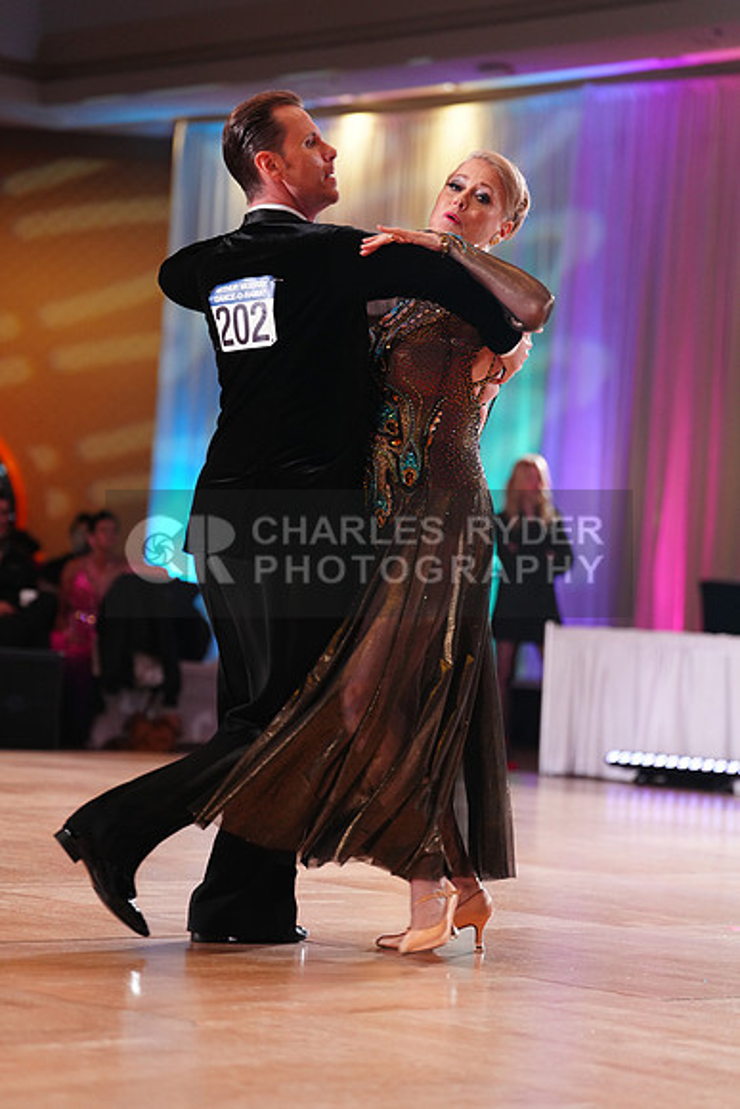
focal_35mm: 103
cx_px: 370
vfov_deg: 19.8
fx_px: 3174
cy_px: 554
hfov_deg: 13.3
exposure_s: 1/500
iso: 2000
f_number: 2.8
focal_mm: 103
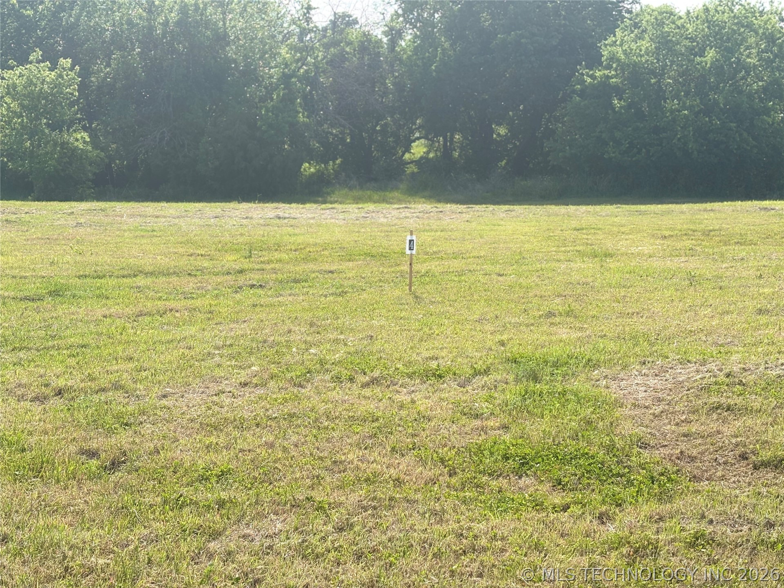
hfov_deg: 36.8
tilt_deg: -11.4
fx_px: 1178
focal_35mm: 52
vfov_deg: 28.0
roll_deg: -0.4
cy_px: 294
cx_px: 392
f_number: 1.6
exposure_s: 1/2062
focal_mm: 5.96
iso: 40
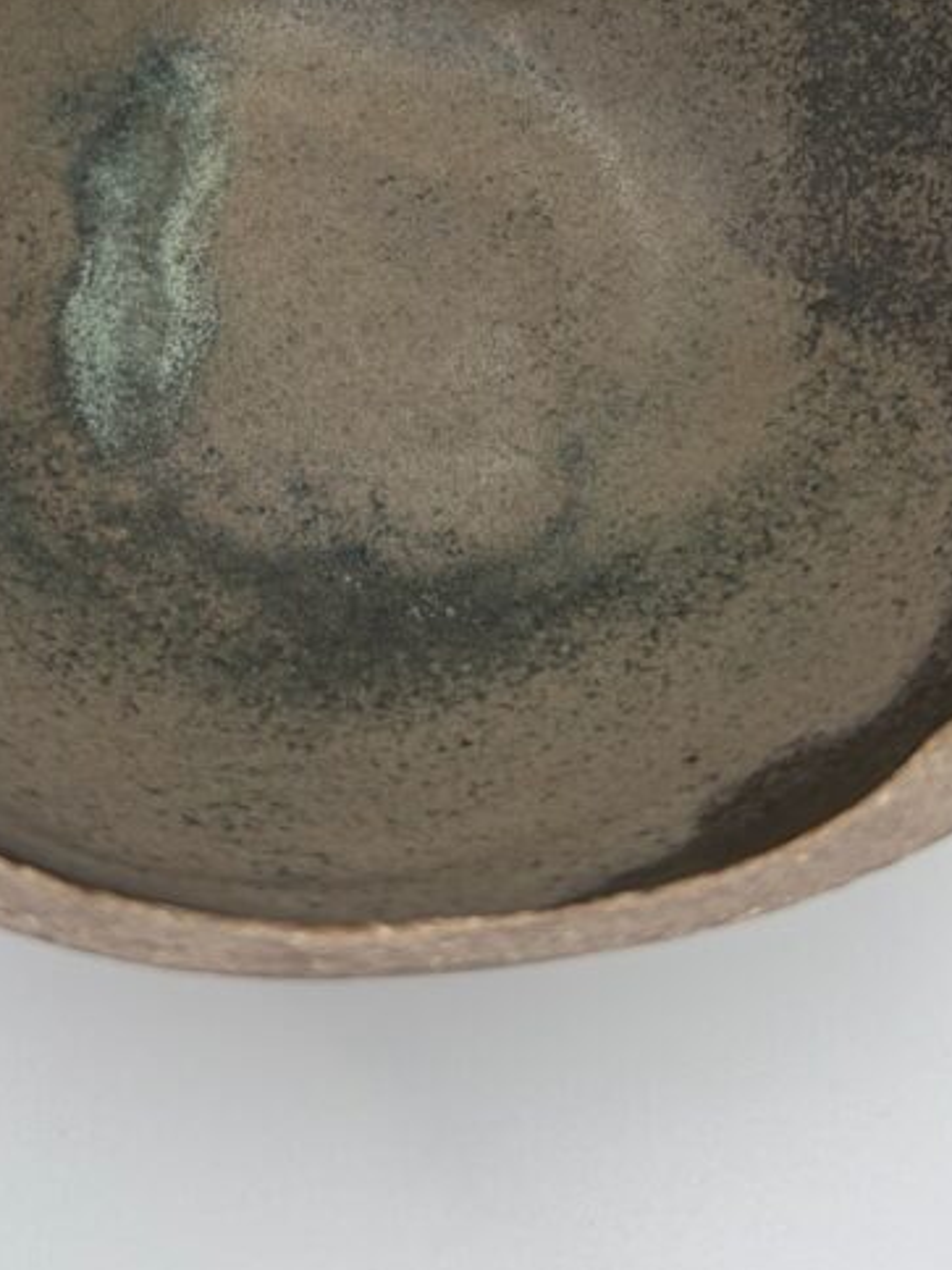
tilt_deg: -60.6
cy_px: 155
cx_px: 388
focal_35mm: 55
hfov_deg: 26.5
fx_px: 2017
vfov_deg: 33.3
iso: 40
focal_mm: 5.96
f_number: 1.6
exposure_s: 1/120
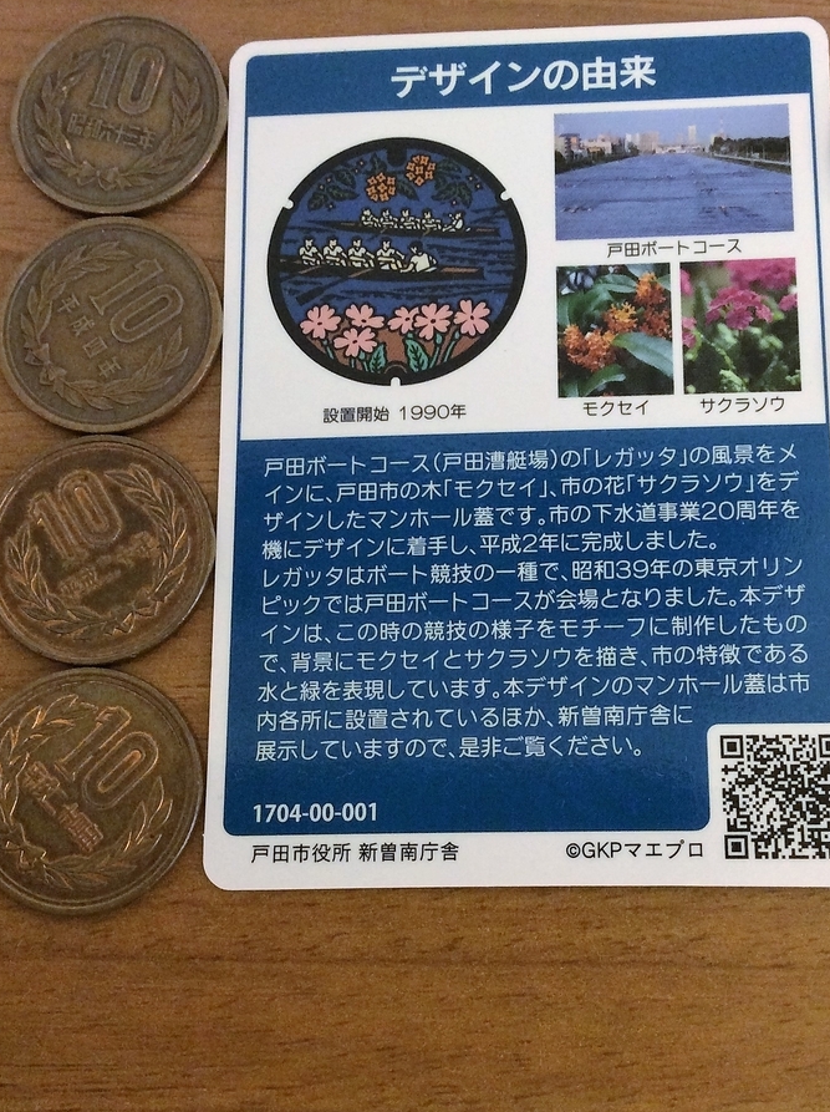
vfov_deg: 43.9
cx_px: 519
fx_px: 1378
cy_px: 537
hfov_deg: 33.3
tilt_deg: -77.9
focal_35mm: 43
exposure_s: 1/25
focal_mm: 3.3
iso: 160
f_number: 2.4
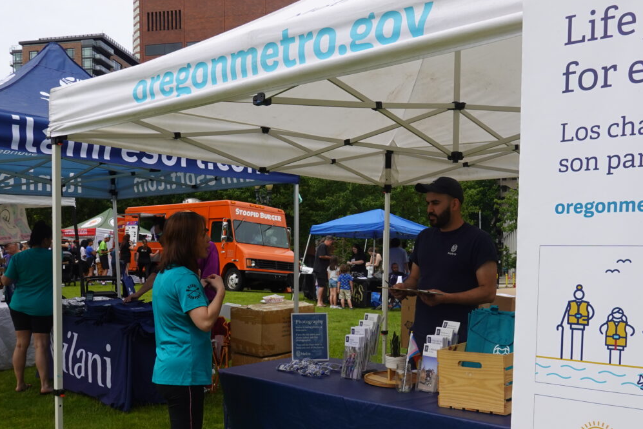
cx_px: 341
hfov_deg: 49.5
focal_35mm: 39
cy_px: 292
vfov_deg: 33.9
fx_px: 697
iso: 100
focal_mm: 9
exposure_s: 1/320
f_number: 5.6
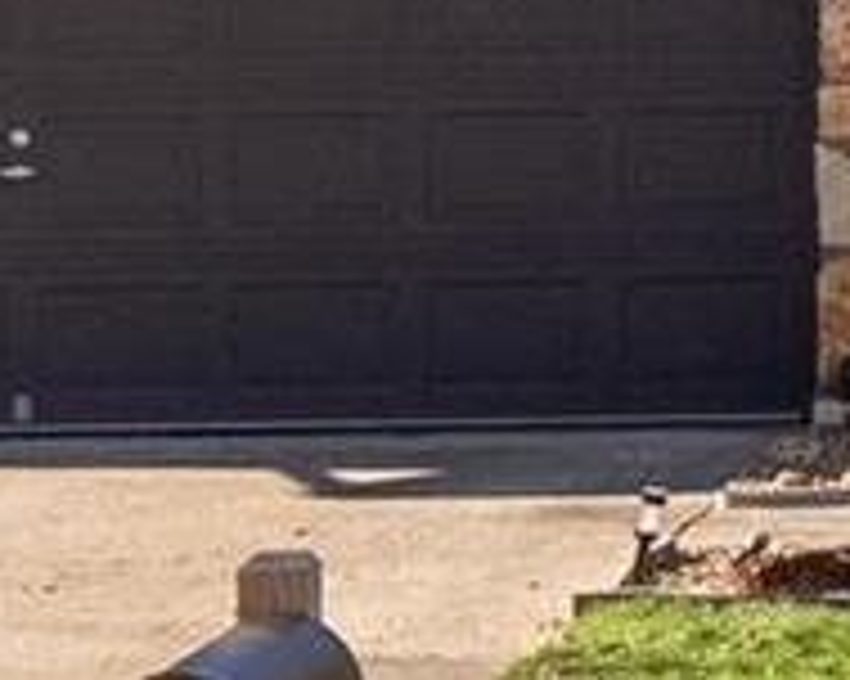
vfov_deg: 5.7
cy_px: -81
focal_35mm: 270
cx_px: 2181
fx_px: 6789
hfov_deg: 6.7
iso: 400
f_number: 8
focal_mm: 17
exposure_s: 1/320
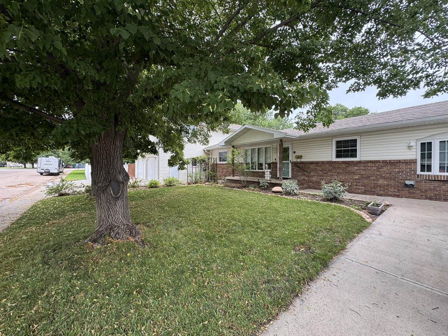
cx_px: 224
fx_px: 181
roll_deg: -0.6
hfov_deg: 102.1
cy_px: 168
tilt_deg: -0.5
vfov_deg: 85.7
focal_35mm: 14
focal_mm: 2.22
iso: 40
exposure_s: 1/174
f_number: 2.2
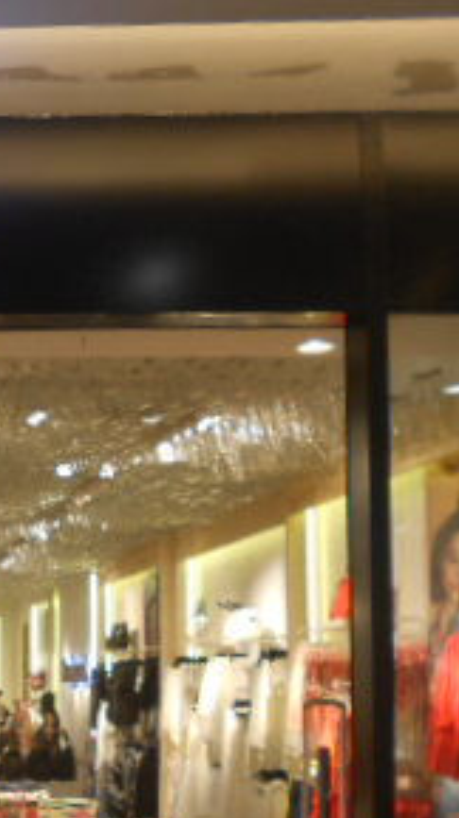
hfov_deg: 15.3
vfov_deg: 29.5
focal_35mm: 70
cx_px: -309
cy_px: 654
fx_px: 1519
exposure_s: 1/30
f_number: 3.4
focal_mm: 5.3
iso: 100
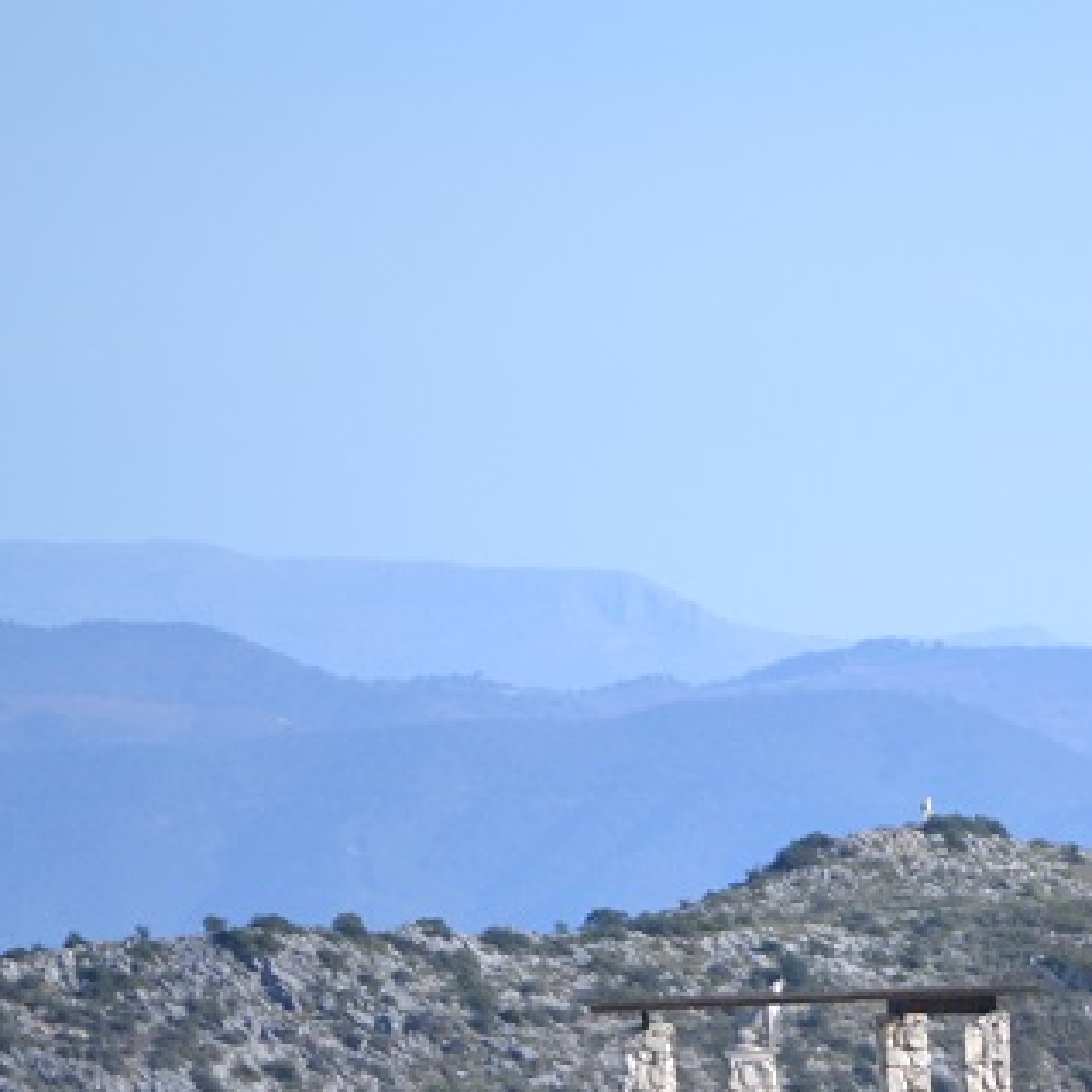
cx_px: 1095
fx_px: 22528
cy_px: 975
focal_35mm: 631
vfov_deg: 2.8
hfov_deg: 2.8
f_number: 5.3
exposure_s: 1/1250
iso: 400
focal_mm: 175
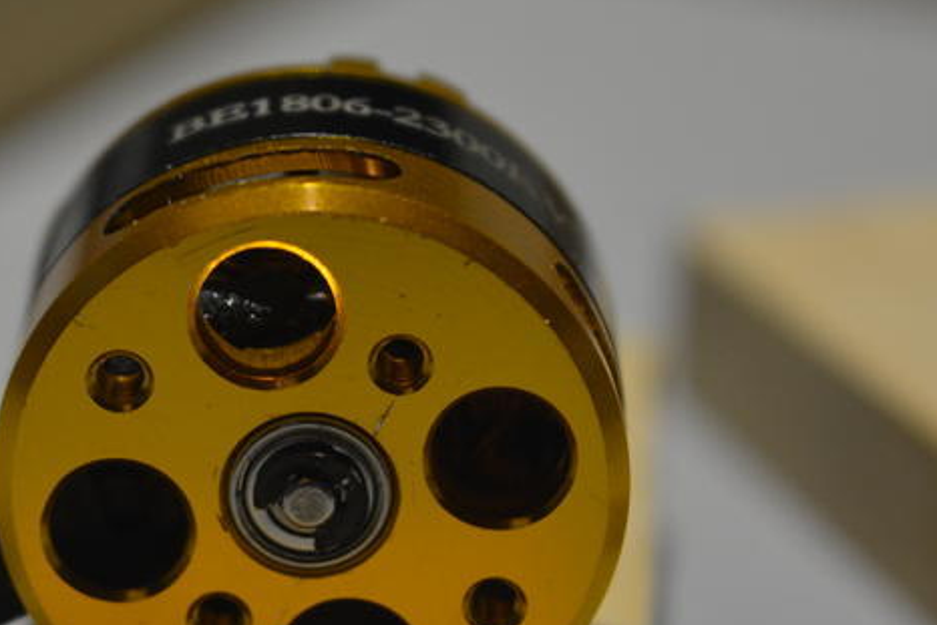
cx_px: 275
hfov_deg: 11.6
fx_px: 4610
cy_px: 437
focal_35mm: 177
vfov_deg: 7.8
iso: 720
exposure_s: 1/60
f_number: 5.6
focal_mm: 55
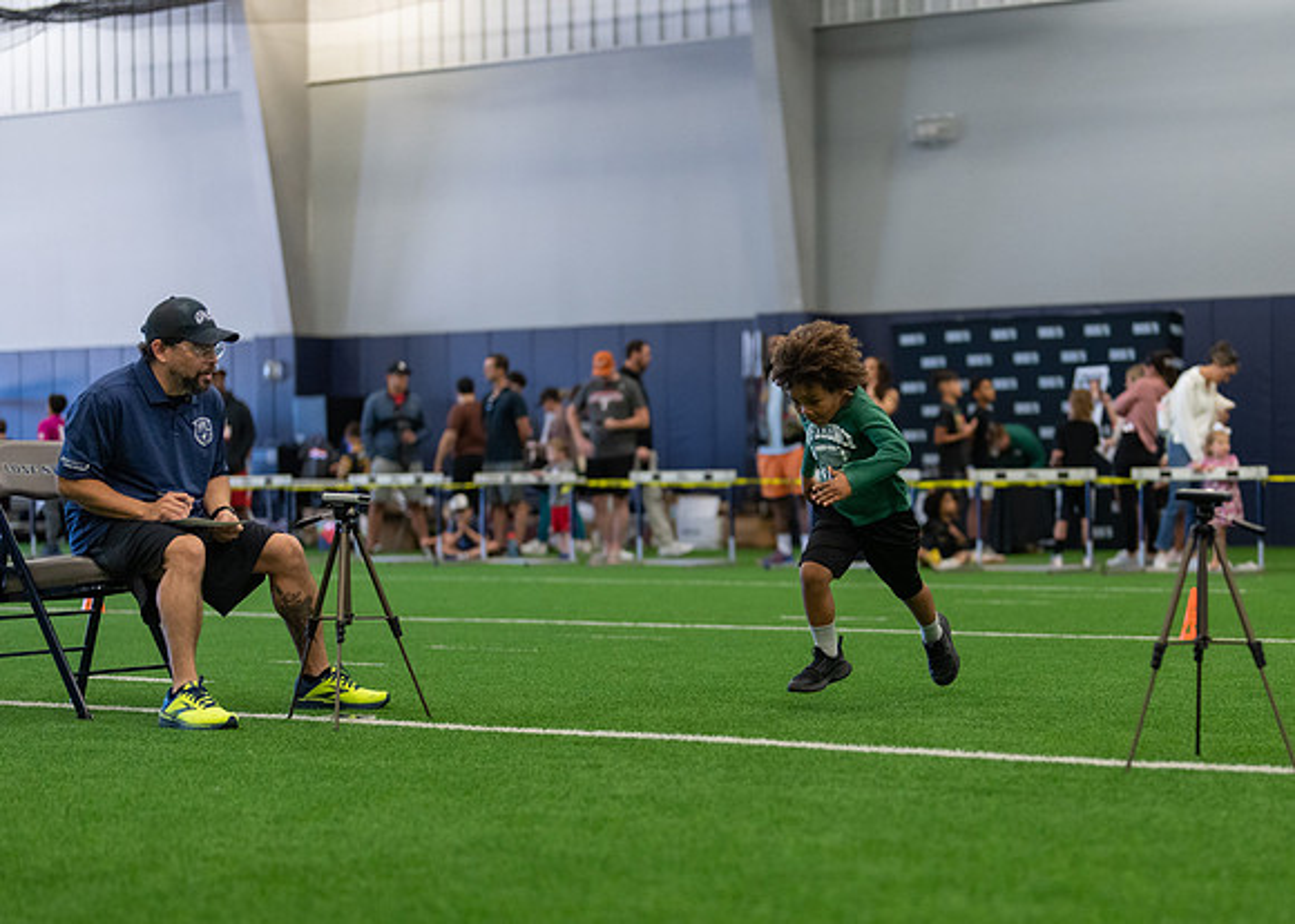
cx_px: 858
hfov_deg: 26.6
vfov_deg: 19.3
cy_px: 573
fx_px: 2721
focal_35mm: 74
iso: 1250
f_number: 1.2
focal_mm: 50
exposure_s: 1/1000
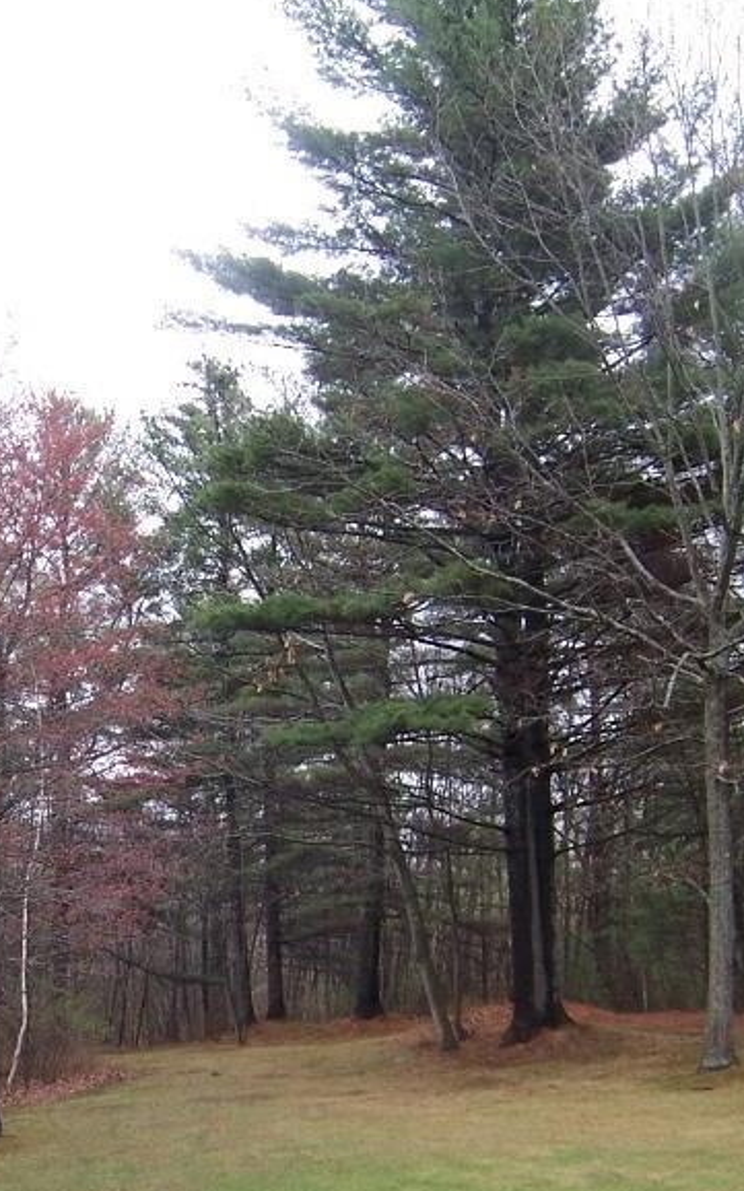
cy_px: 777
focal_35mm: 62
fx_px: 2012
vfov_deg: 32.7
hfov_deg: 20.6
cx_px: 103
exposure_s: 1/90
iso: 80
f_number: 3.4
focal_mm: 5.5
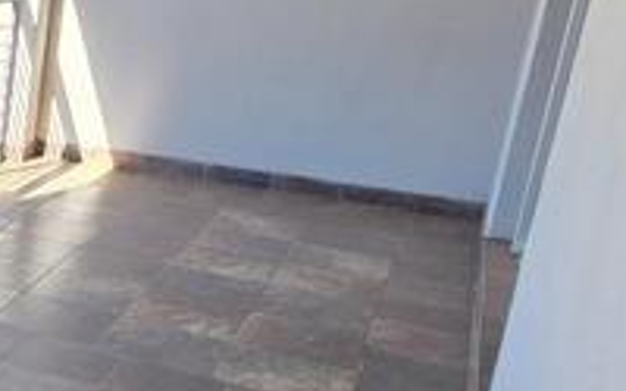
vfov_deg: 23.5
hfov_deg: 25.4
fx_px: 938
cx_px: -363
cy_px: 178
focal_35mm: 55
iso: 25
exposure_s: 1/100
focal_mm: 2.2
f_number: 1.9
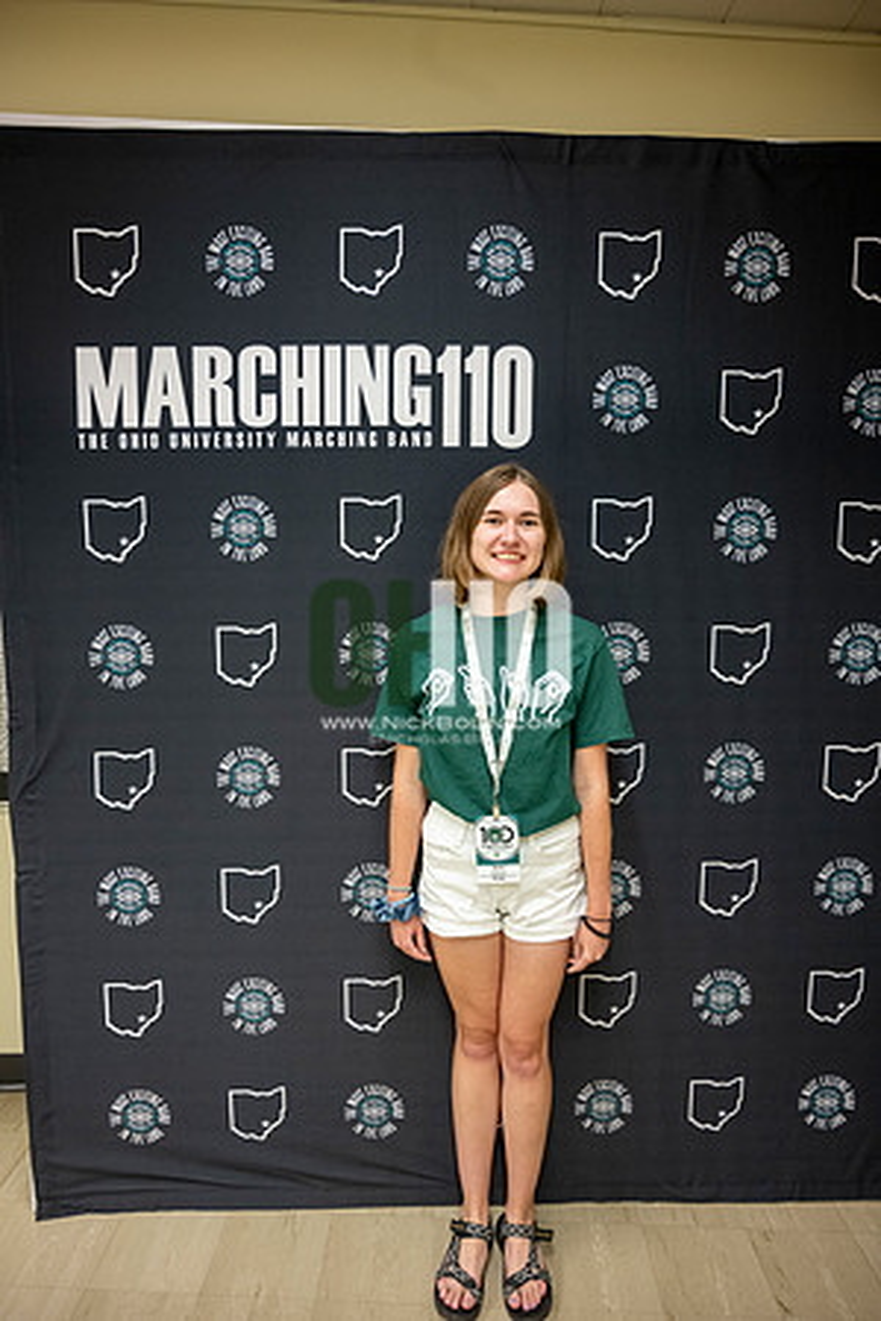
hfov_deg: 53.1
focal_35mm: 24
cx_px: 440
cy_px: 660
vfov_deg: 73.7
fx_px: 881
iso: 1250
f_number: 4
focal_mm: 24
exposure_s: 1/60
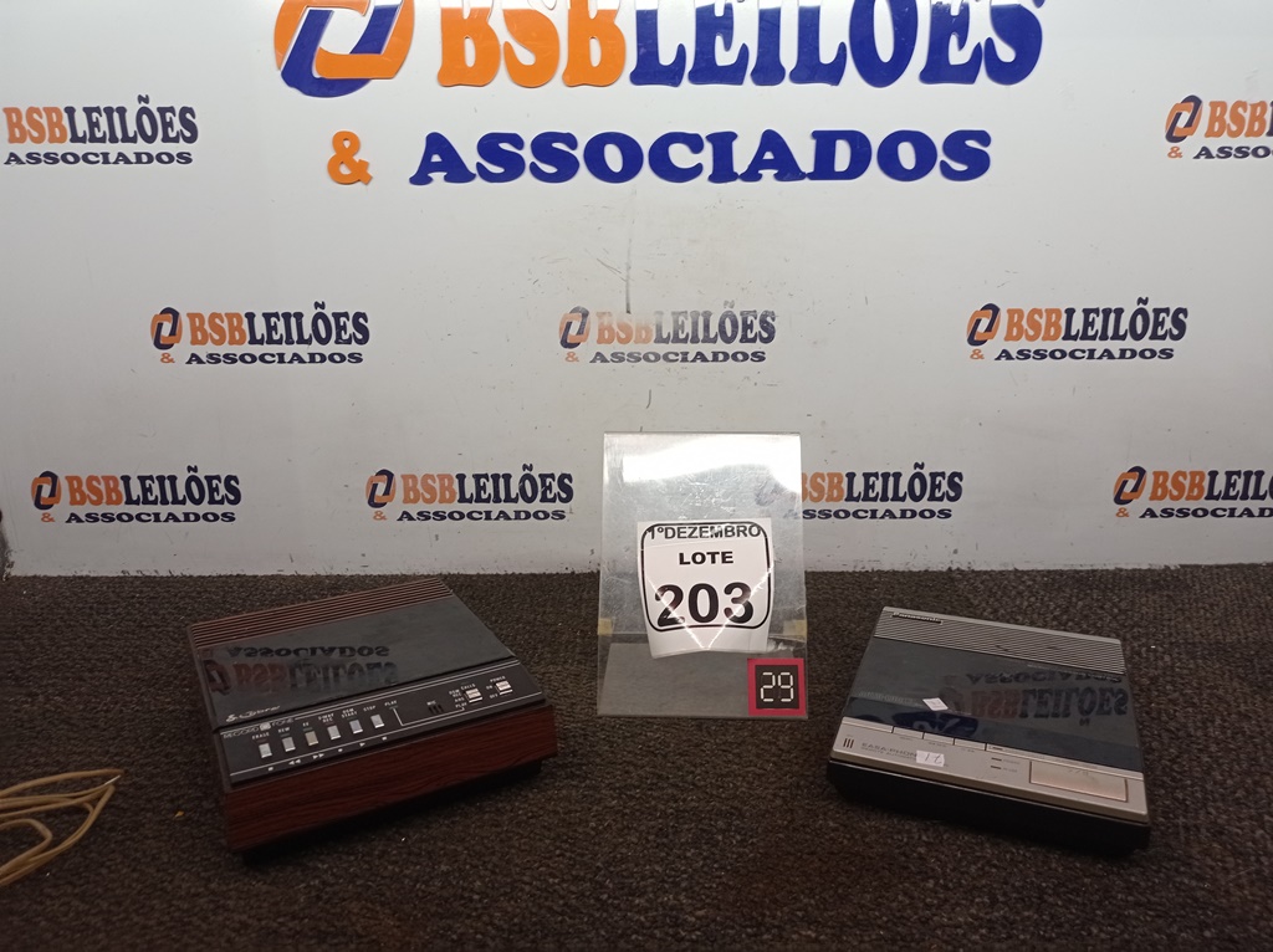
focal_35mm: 28
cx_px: 636
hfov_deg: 63.5
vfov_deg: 49.7
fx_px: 1029
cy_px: 476
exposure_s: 1/60
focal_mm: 4.7
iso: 120
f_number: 1.79
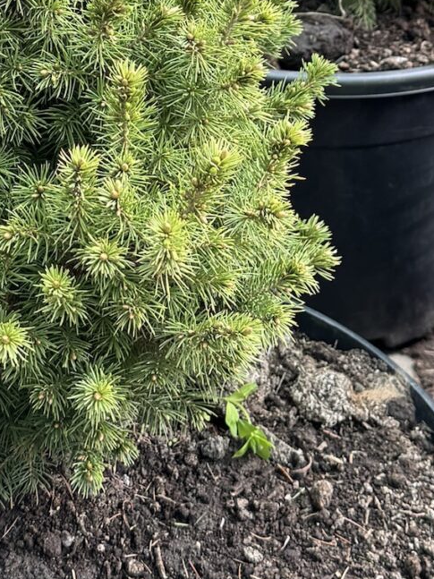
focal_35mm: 95
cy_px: -27
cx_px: 123
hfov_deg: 15.5
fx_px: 1589
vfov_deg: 19.9
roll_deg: -0.7
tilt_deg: -21.8
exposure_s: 1/121
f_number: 1.78
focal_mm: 6.76
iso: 100
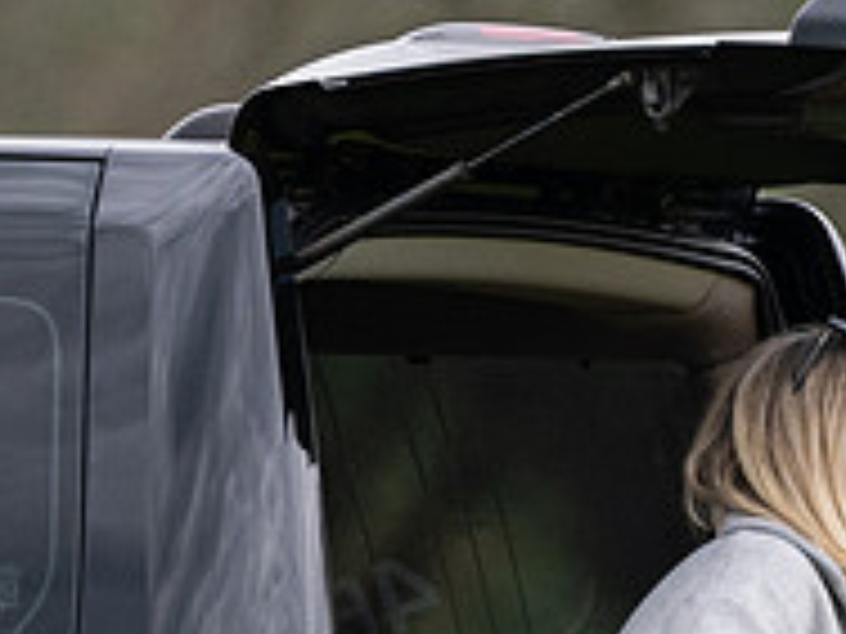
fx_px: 81164
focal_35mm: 3321
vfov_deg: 0.4
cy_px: 1582
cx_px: 1177
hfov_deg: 0.6
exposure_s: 1/800
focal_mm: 500
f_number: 4
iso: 400
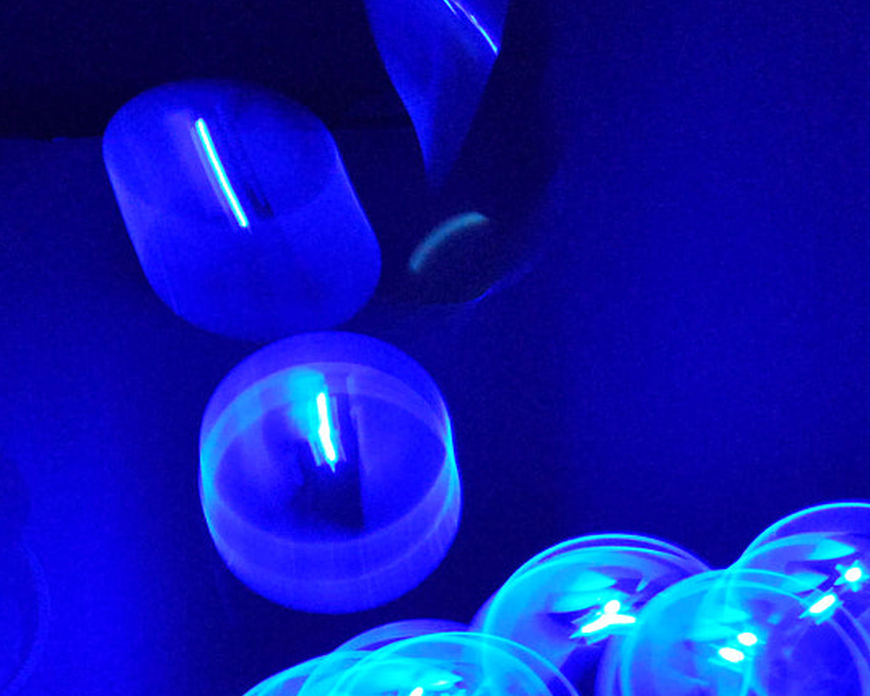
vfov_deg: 12.8
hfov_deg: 16.0
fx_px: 3038
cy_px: 781
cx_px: -5
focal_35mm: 118
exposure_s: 25.7
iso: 800
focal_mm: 28
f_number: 4.5
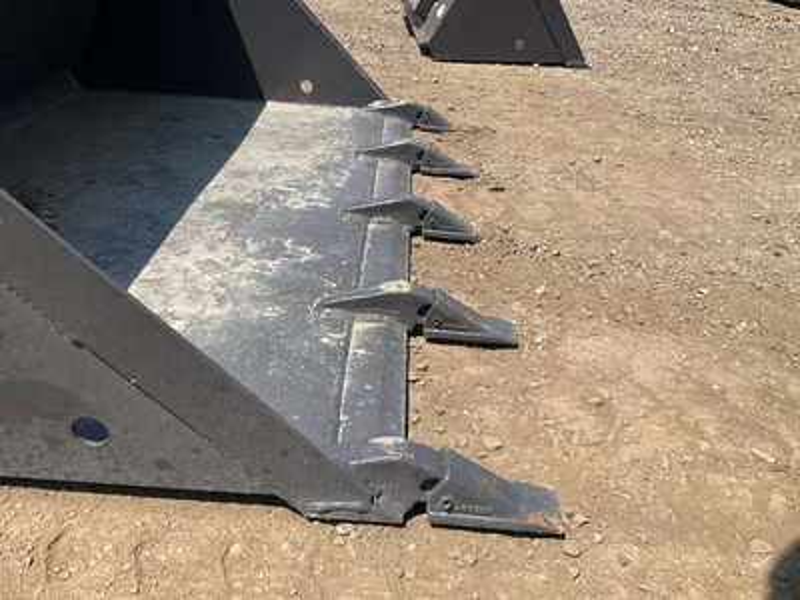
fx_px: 670
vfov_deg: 48.2
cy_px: 300
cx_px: 400
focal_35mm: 29
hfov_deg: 61.7
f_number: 1.8
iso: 25
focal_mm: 3
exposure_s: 1/1342
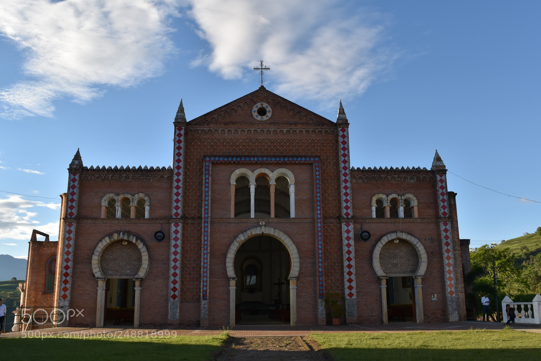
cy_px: 180
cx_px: 270
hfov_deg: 55.1
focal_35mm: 34
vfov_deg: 38.4
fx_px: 519
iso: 200
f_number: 8
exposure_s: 1/250
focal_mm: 23
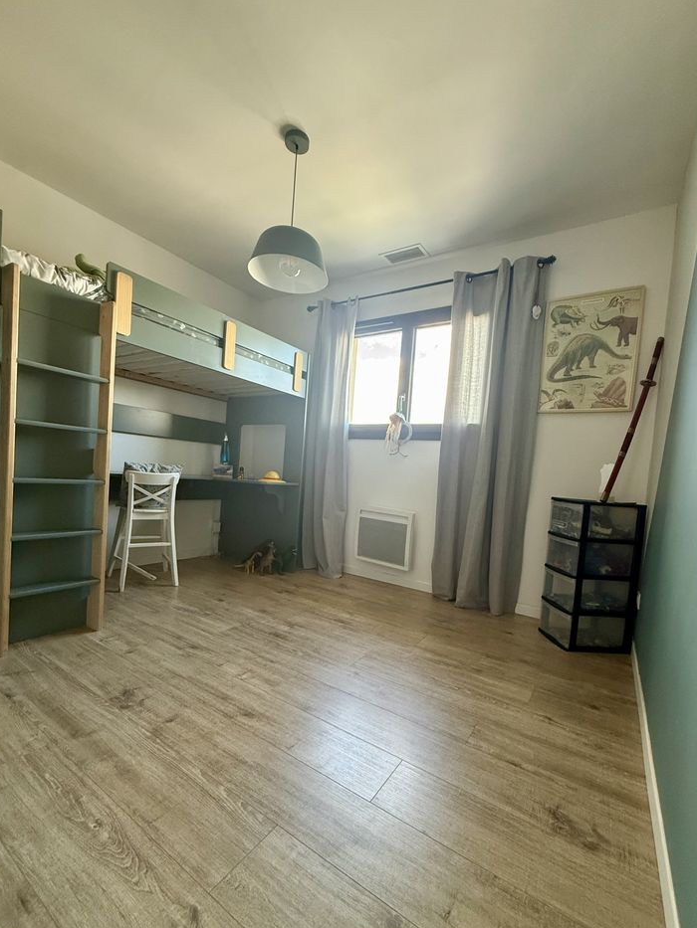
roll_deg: -5.0
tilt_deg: -1.3
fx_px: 403
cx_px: 361
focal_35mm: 15
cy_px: 495
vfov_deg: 98.0
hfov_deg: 81.7
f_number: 2.2
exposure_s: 1/96
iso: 320
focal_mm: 2.22
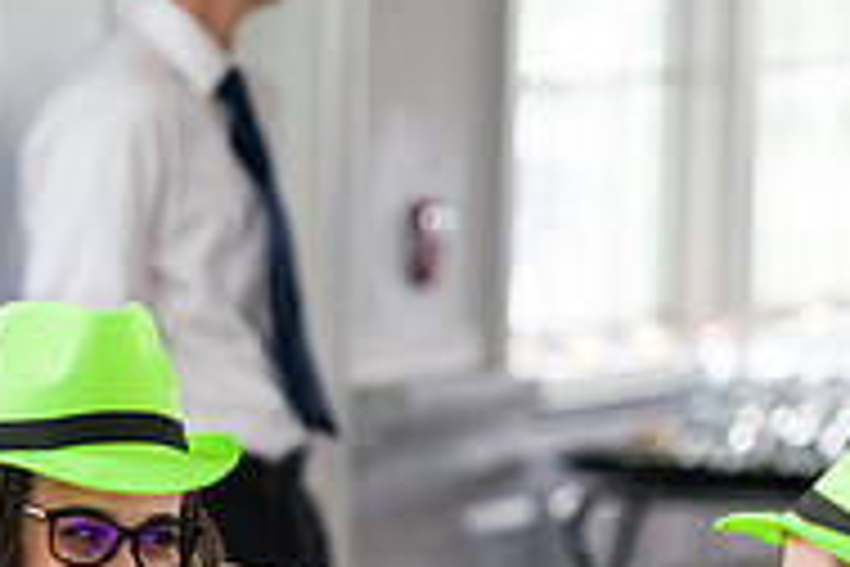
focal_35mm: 415
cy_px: 632
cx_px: 126
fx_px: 9798
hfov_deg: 5.0
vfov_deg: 3.3
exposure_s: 1/200
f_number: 3.2
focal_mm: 135
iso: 800
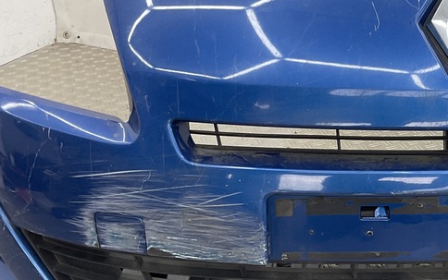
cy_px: 148
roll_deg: -3.3
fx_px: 782
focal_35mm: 64
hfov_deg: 30.0
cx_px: 436
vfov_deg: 20.3
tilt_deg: -29.5
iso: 40
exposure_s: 1/100
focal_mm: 3
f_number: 1.8
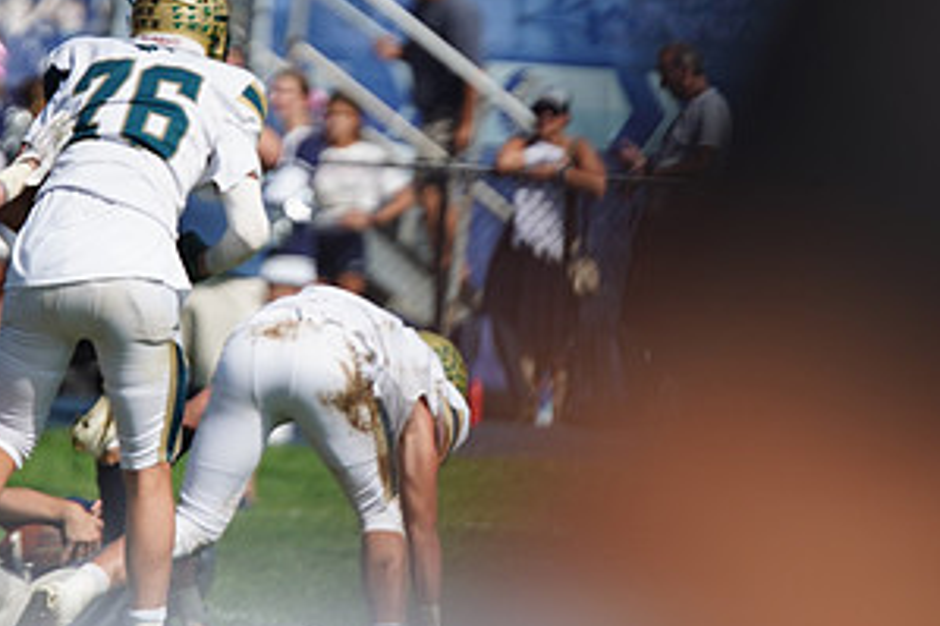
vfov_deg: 2.4
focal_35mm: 582
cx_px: 358
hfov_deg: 3.5
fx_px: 15188
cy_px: 275
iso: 400
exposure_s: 1/8000
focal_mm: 300
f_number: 2.8
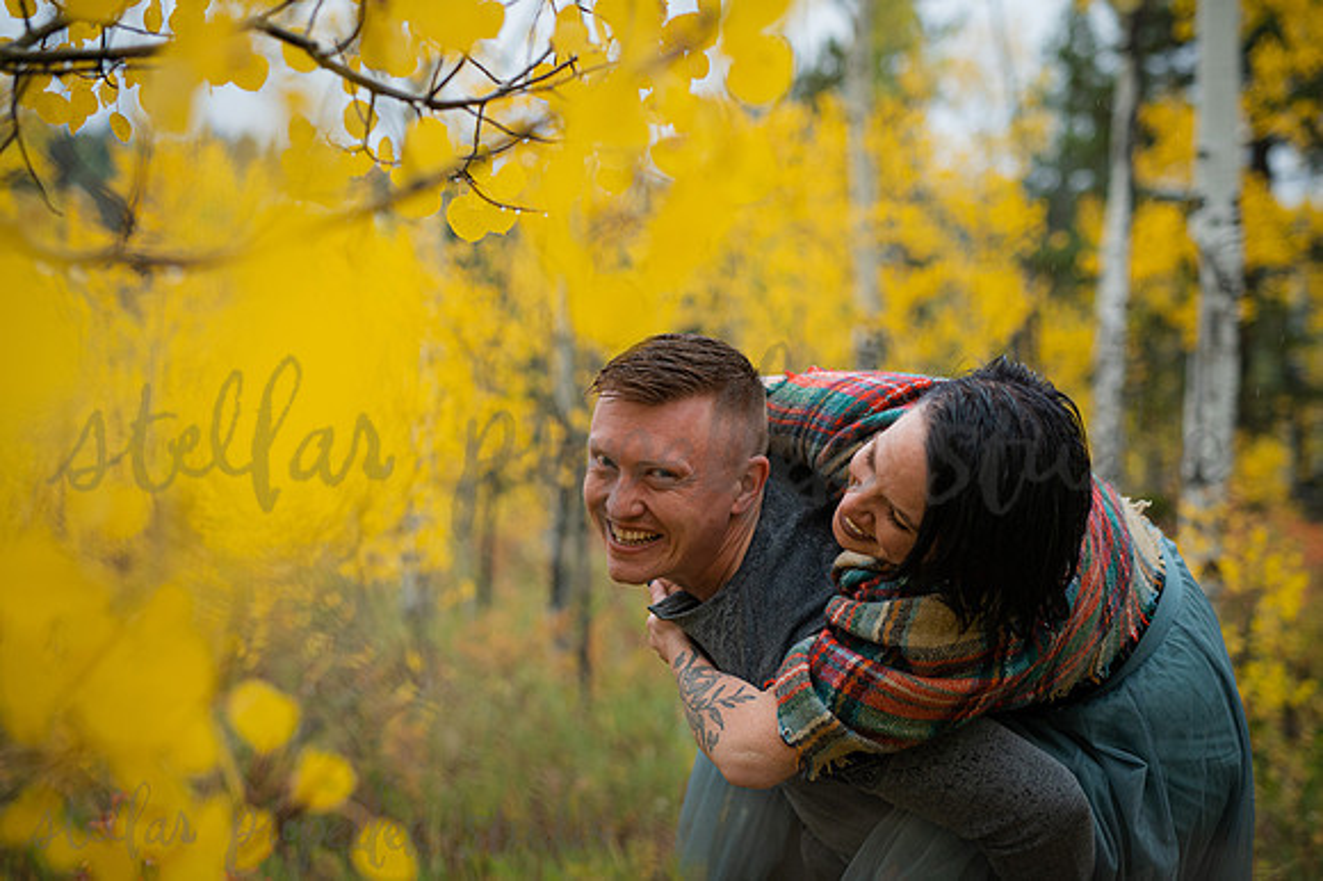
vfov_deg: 27.0
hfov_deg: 39.6
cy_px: 440
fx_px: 1836
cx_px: 662
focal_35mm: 50
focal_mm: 50
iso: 1250
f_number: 2.2
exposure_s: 1/500
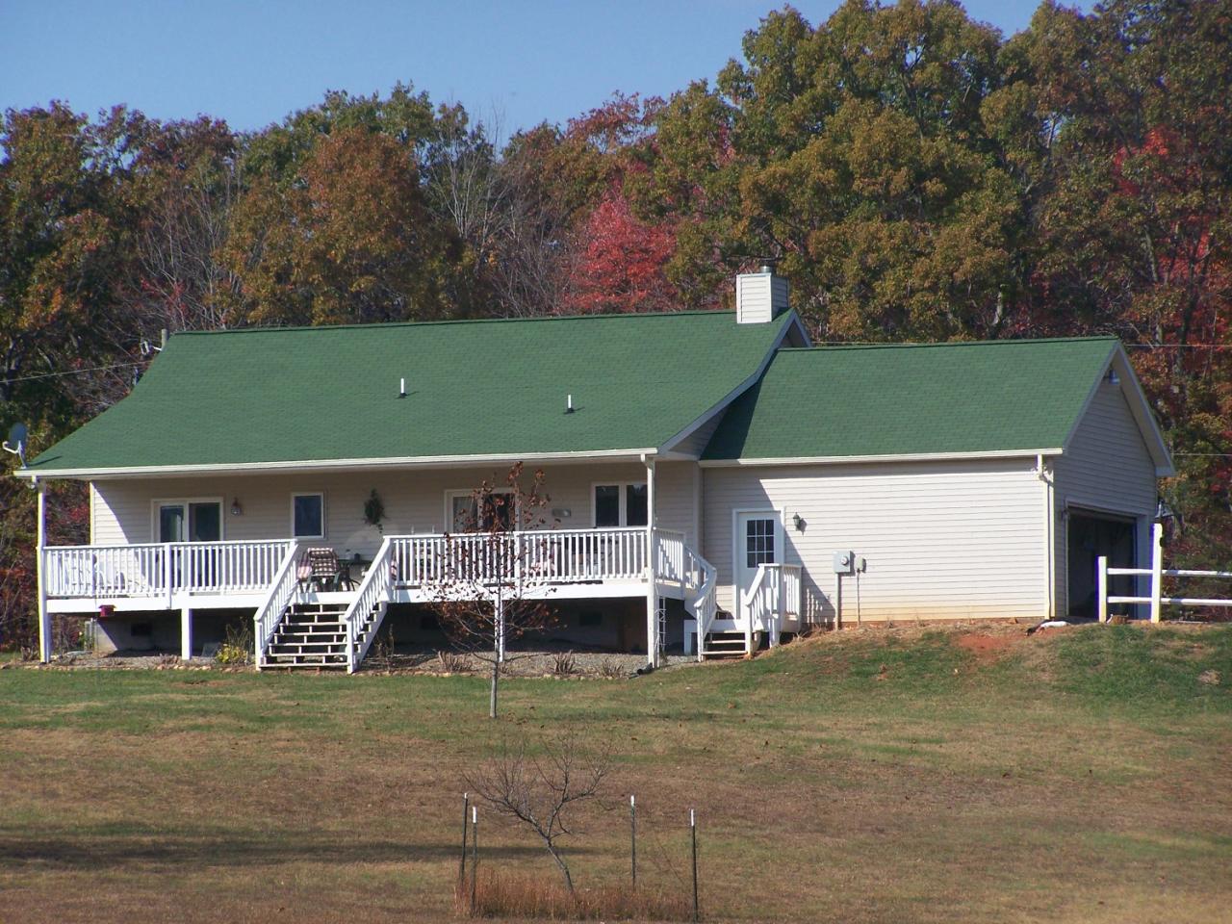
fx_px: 7759
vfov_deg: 6.8
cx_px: 616
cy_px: 462
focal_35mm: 218
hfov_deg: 9.1
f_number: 4.5
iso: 80
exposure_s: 1/800
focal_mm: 36.2
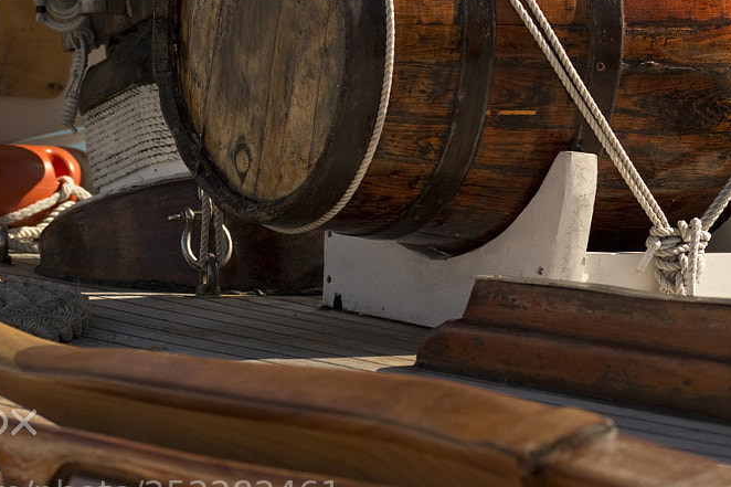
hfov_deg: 8.1
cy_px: -10
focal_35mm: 254
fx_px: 5156
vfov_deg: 5.4
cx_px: 646
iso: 200
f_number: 5
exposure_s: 1/3200
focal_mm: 105
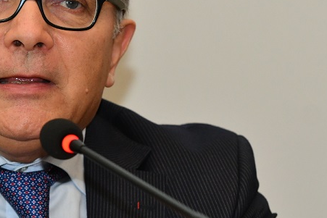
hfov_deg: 5.1
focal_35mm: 404
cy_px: 103
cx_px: 20
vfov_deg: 3.4
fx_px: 3671
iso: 1600
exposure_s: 1/500
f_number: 3.2
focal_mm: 125
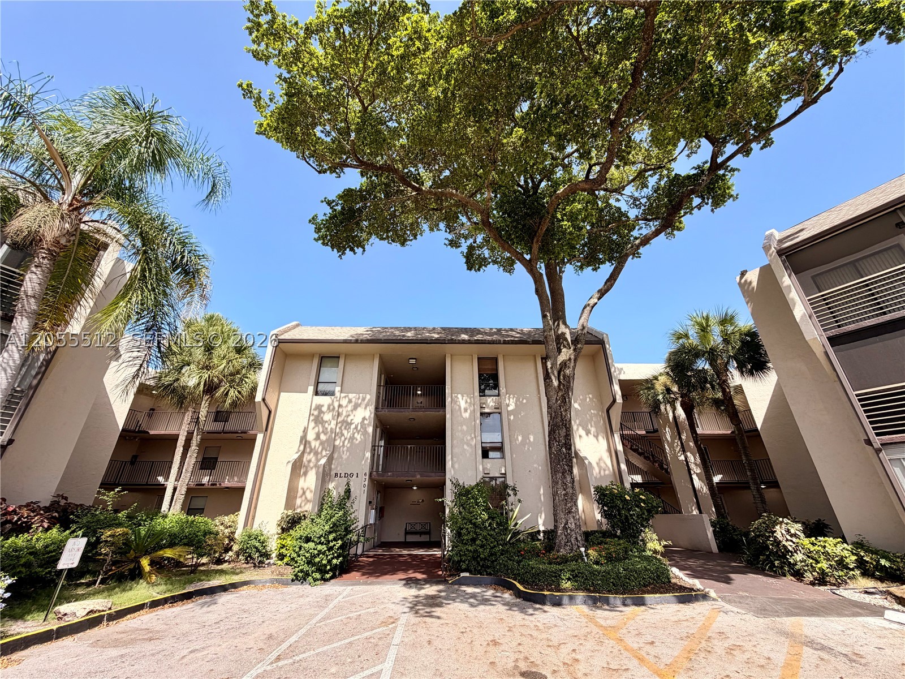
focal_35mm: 14
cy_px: 340
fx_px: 366
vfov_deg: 85.7
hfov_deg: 102.1
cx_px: 452
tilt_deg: +25.3
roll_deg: +0.3
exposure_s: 1/686
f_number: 2.2
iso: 40
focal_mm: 2.22
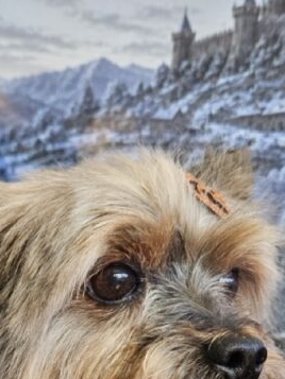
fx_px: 724
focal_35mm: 66
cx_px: 115
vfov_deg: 27.1
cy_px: 410
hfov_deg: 22.2
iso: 200
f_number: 1.8
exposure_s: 1/359
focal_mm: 5.4
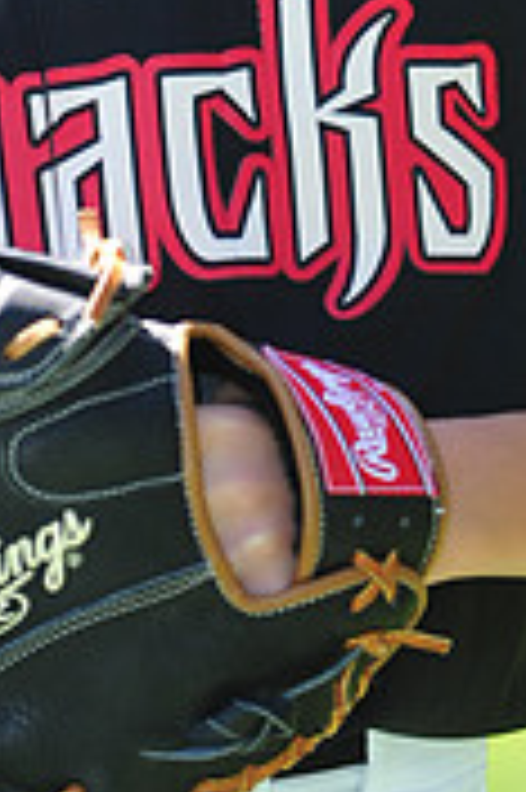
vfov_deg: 3.1
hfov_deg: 2.1
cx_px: 36
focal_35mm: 659
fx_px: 14470
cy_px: -410
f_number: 4.5
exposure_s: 1/320
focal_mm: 200
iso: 200
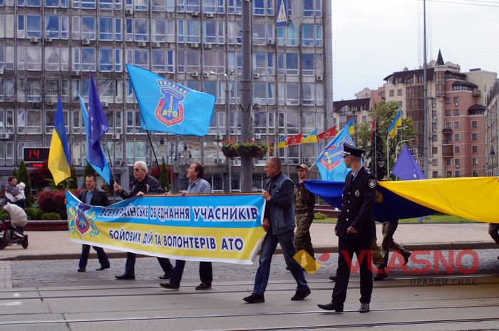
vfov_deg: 20.1
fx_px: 935
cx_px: 250
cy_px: 166
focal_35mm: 68
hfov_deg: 29.9
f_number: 10
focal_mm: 45
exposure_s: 1/125
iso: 100
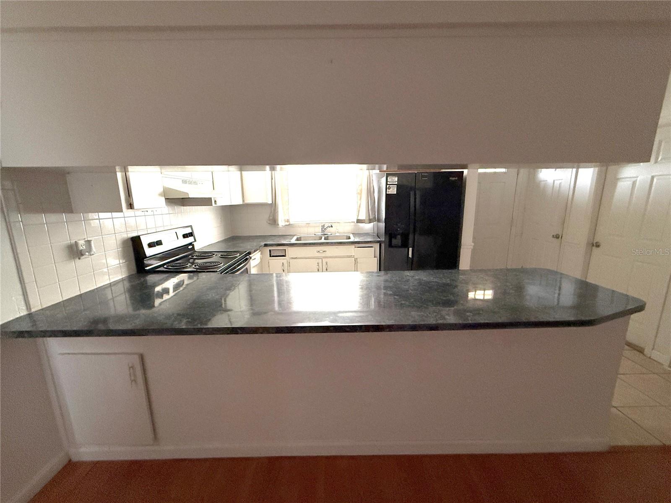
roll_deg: +1.0
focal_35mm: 14
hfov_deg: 102.1
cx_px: 336
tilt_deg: -11.5
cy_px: 252
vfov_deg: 85.7
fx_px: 271
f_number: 2.2
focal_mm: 2.22
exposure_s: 1/99
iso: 320
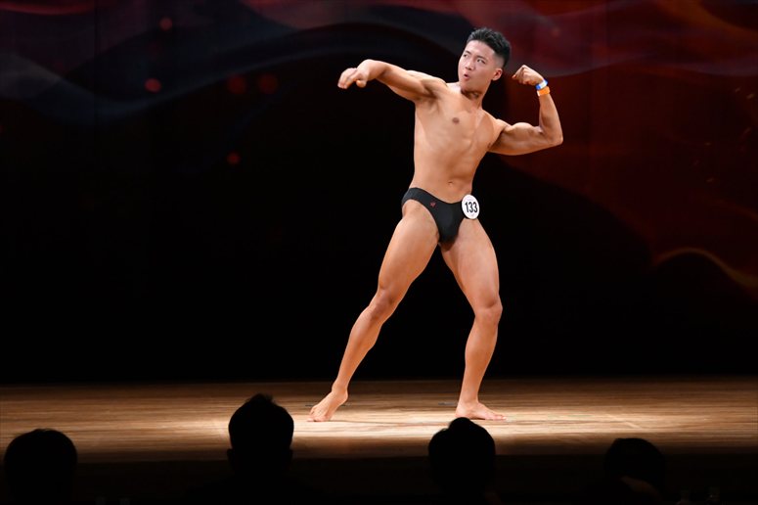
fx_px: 4735
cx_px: 379
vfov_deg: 6.1
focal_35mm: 225
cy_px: 252
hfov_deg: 9.2
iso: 3200
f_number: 5.6
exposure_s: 1/400
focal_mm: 150
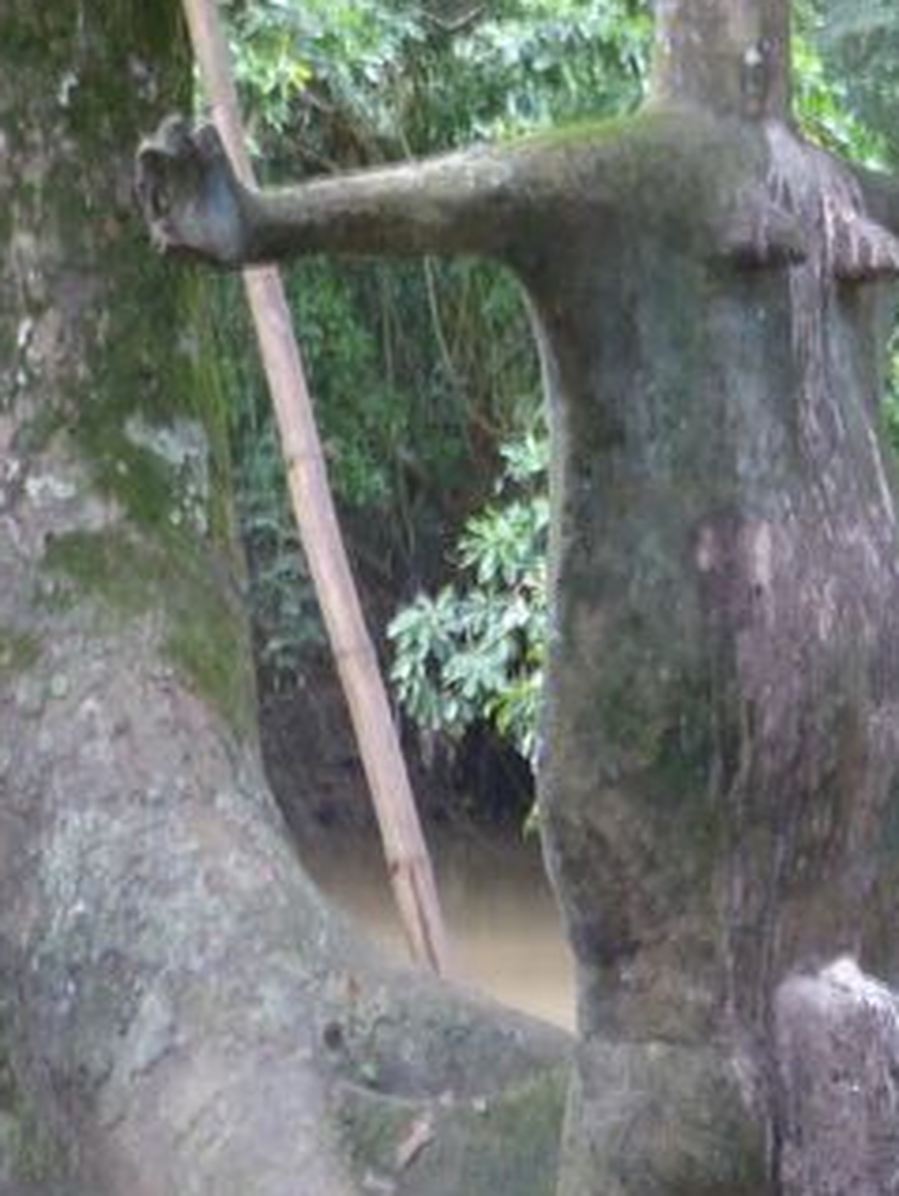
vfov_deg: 21.1
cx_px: 786
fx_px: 3216
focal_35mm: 93
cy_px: 579
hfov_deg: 15.7
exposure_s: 1/4
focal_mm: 6.7
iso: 400
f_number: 6.3
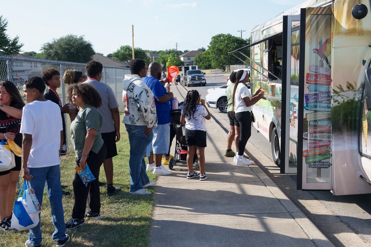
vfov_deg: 30.5
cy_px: 124
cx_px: 186
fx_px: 453
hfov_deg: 44.5
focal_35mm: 44
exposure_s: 1/1250
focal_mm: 44
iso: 800
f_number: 8
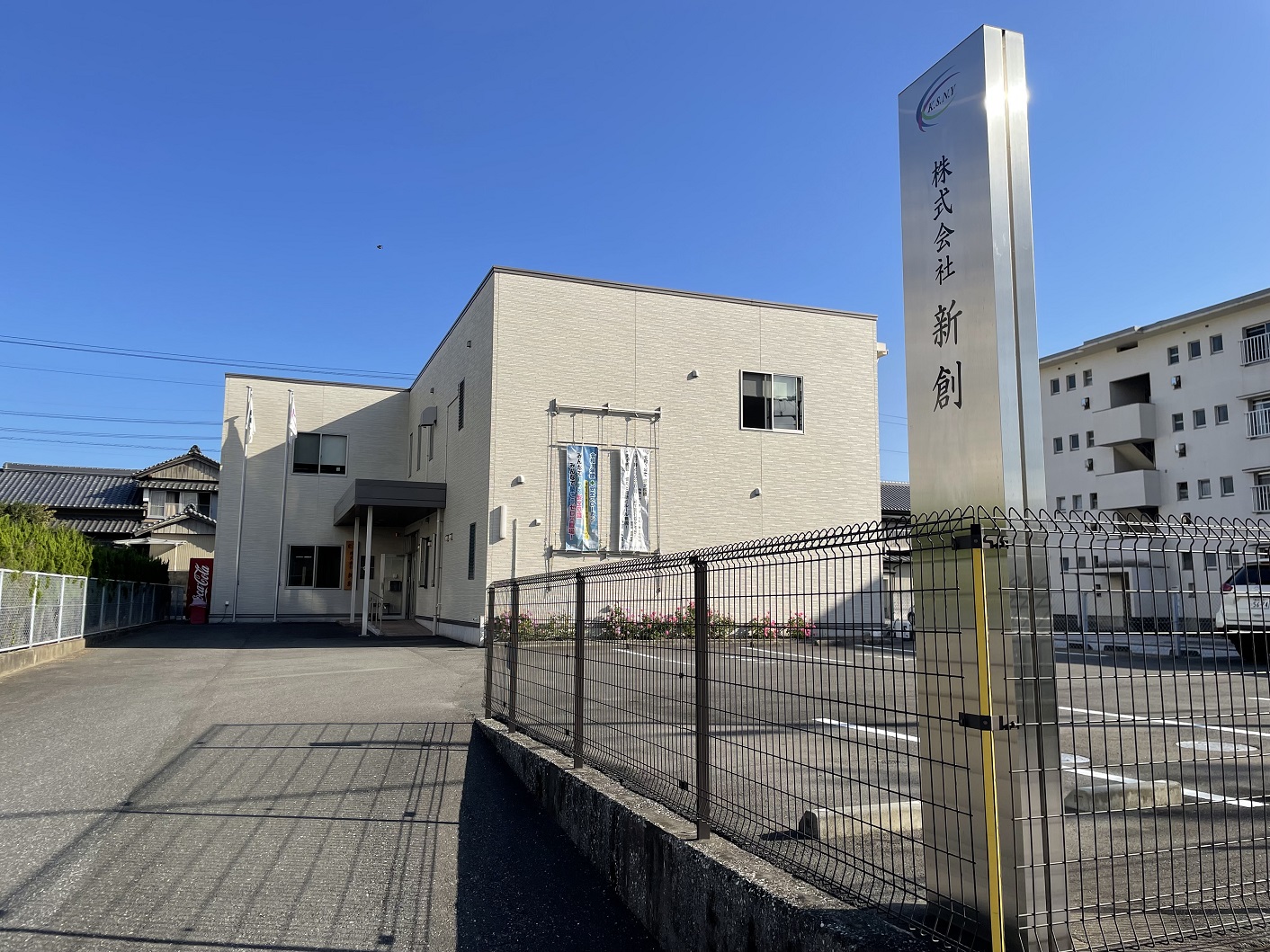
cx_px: 635
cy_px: 476
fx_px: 954
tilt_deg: +8.1
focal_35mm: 26
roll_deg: -0.1
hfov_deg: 67.3
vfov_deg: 53.1
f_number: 1.6
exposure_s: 1/3401
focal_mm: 4.2
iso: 32
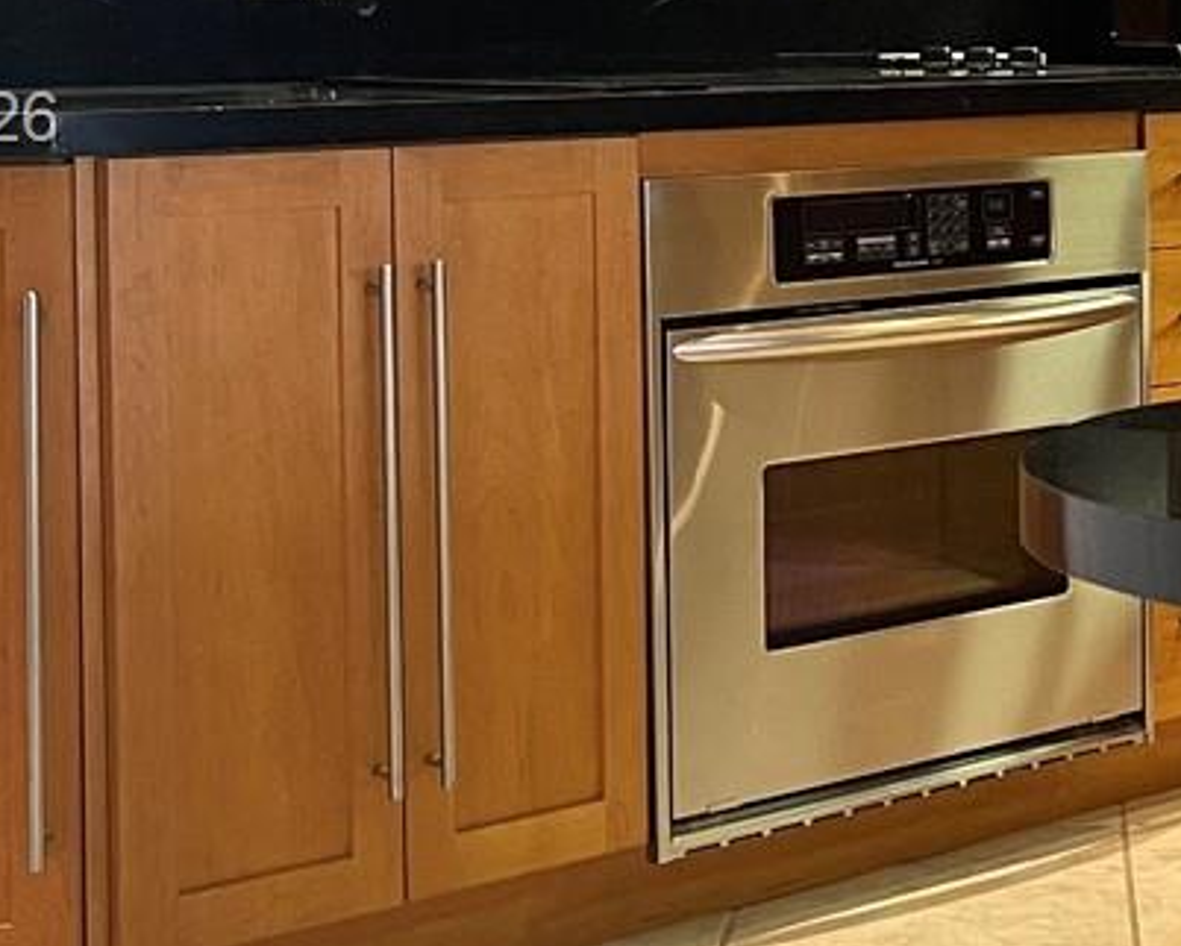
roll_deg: -0.8
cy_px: 123
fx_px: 3532
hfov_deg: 17.9
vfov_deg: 15.1
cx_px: 1495
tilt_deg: -3.5
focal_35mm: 101
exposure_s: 1/60
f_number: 1.6
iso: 125
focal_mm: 5.1
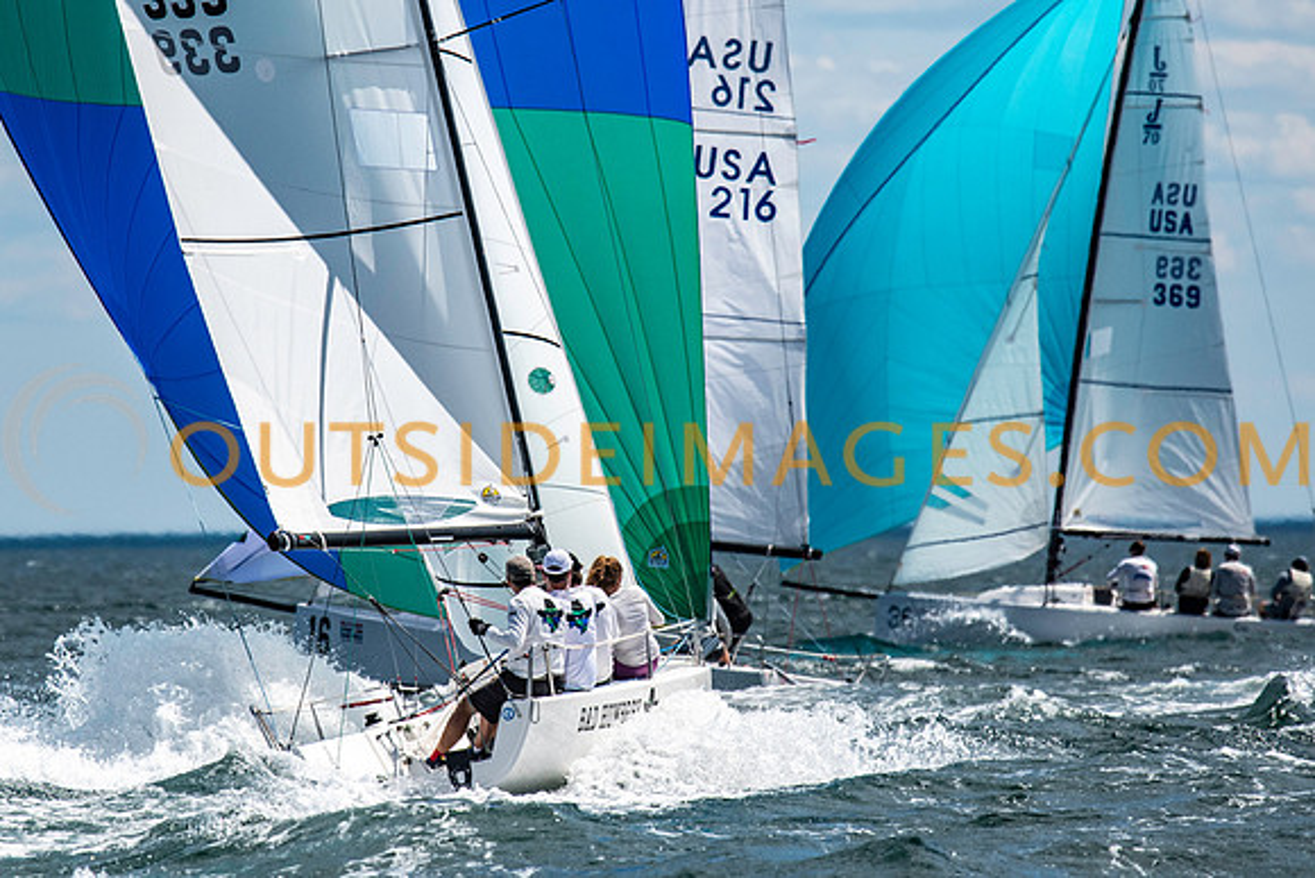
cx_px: 525
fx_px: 20328
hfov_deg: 3.7
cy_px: 350
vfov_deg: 2.5
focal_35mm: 556
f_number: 5.6
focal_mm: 300
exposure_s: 1/6400
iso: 500
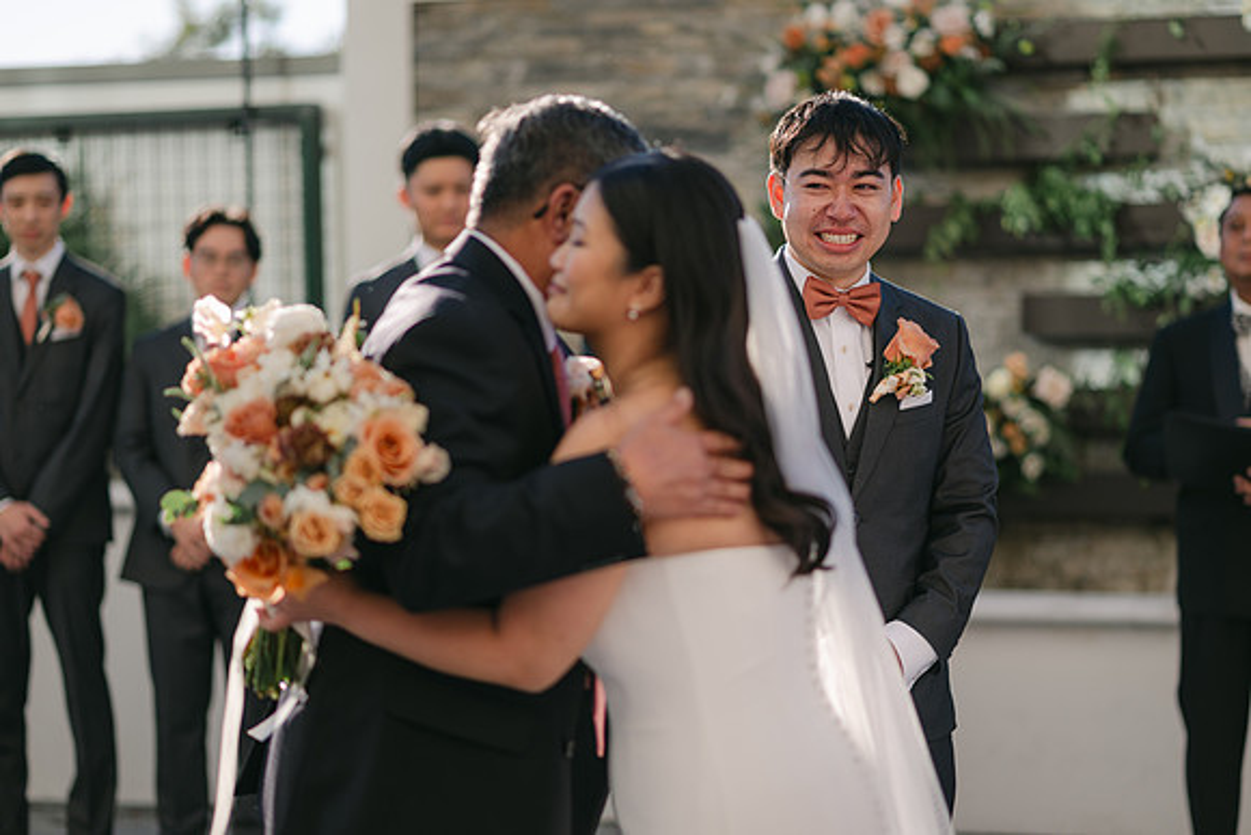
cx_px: 630
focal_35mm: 87
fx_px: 3011
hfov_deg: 23.5
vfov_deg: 15.8
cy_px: 418
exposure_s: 1/1600
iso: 64
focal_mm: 85
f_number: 1.8
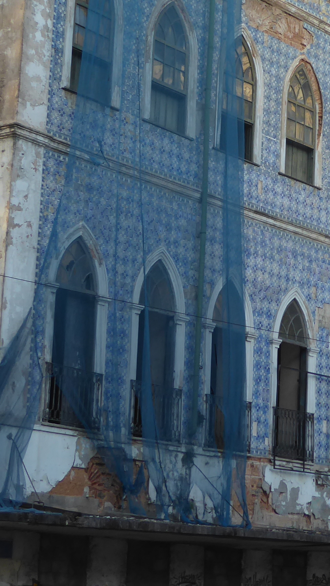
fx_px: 1696
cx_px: 245
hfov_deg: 11.1
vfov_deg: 19.5
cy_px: 151
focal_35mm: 109
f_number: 3.9
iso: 80
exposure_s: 1/100
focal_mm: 7.8
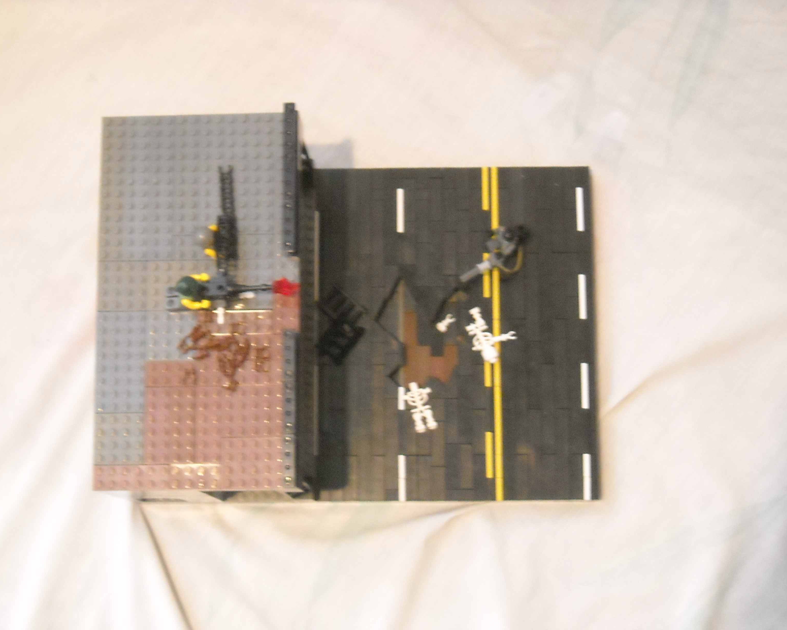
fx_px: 1654
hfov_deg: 26.8
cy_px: 314
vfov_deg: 21.6
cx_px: 370
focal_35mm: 71
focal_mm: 11.02
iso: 800
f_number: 3.7
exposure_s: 1/7
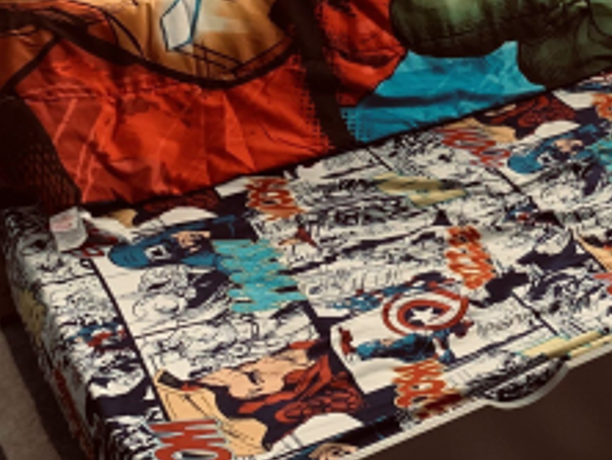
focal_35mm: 78
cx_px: 713
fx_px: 1381
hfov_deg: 23.1
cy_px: 19
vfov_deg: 18.5
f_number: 1.8
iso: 100
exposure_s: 1/60
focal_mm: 4.25
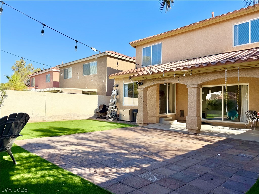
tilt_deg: +1.5
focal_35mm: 24
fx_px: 180
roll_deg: -1.3
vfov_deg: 56.8
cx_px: 130
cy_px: 97
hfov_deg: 71.6
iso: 80
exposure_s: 1/3759
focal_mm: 6.76
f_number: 1.78
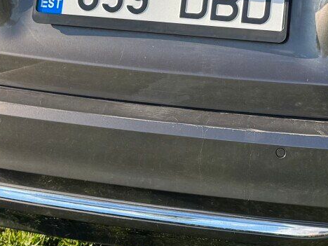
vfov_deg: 14.4
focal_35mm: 100
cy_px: -30
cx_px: 247
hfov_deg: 19.5
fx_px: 948
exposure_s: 1/1076
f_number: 1.78
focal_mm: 6.76
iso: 80
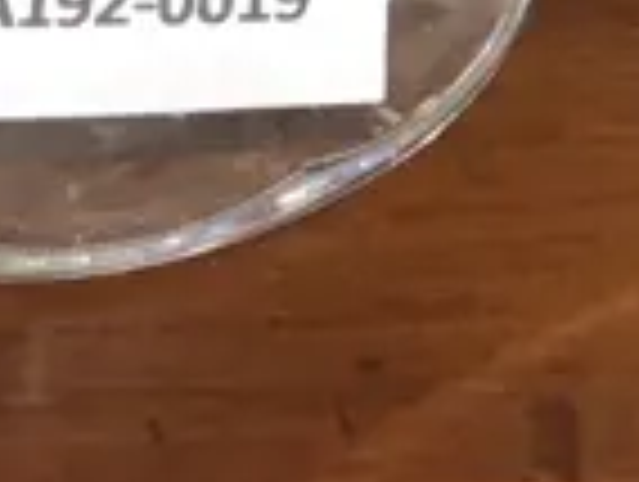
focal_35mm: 209
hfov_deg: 9.1
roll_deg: -0.6
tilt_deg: -17.9
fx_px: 3865
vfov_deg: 6.2
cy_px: -1230
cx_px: 1062
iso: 50
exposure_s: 1/17
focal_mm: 4.15
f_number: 2.2
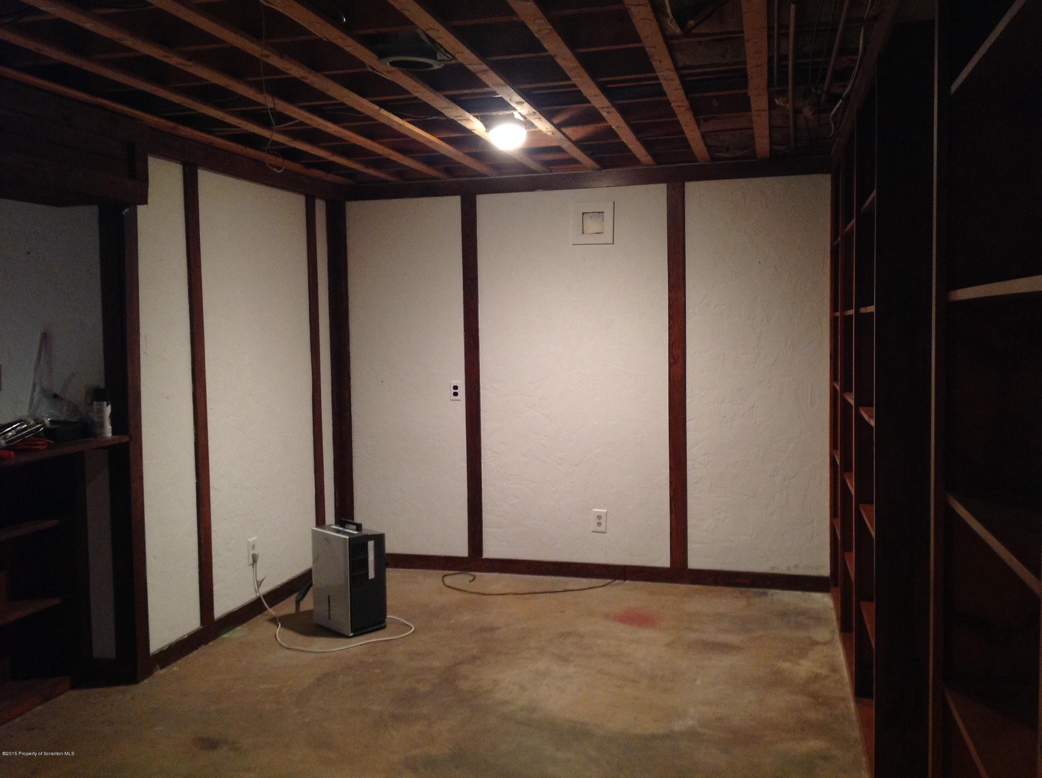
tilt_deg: -3.5
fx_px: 1052
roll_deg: +0.9
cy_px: 389
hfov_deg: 52.7
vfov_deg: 40.6
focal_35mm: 35
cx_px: 521
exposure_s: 1/15
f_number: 2.4
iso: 160
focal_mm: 4.28
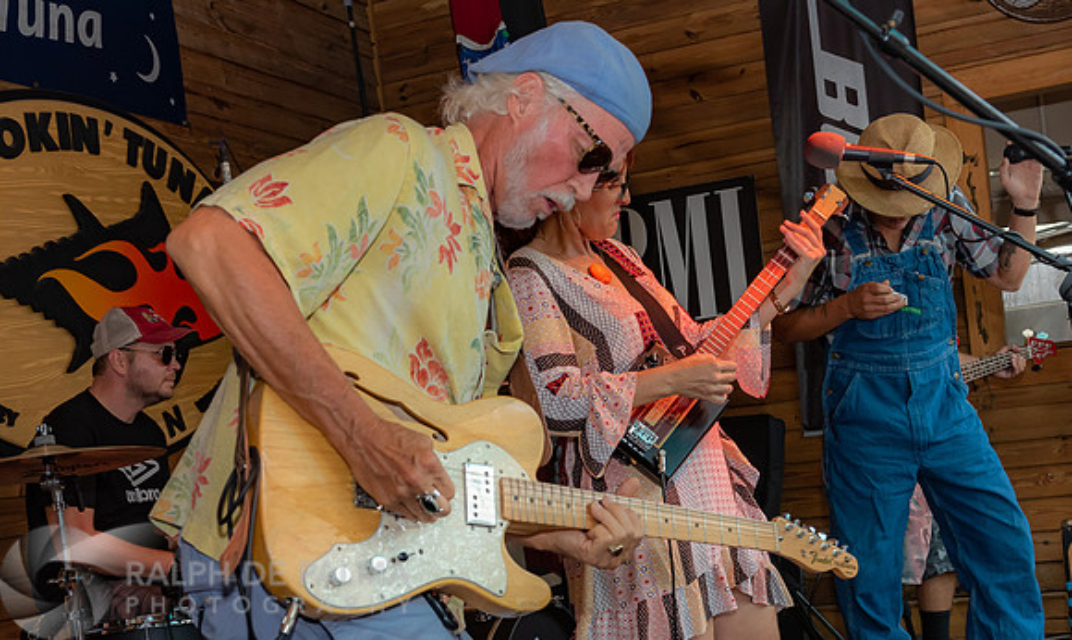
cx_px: 515
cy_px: 492
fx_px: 1441
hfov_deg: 40.8
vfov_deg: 24.7
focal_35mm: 50
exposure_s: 1/160
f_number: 5.6
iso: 800
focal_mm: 32
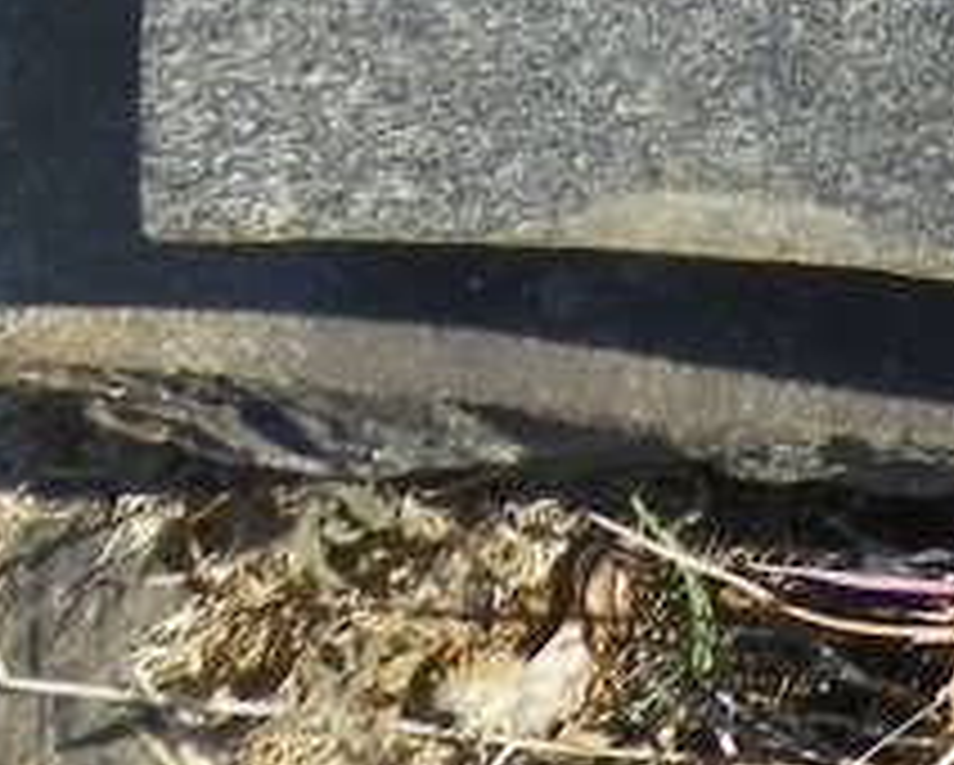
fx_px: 6076
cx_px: 2358
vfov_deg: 6.7
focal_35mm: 215
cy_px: -1202
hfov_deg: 8.2
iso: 64
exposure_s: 1/160
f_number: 4.5
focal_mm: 6.9
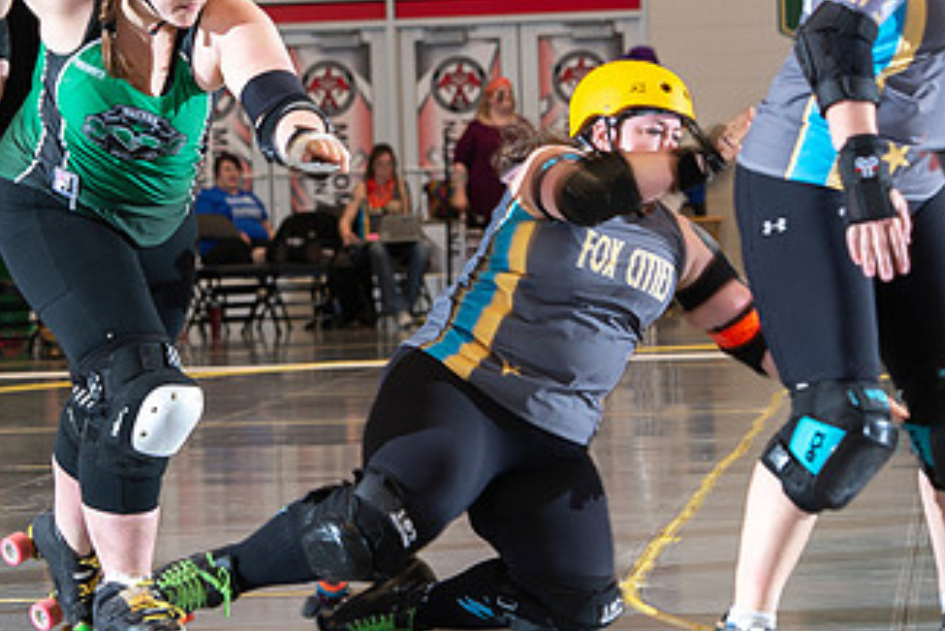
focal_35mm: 218
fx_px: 5725
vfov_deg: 6.3
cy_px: 161
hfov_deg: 9.4
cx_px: 270
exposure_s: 1/160
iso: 640
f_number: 5.6
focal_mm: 122
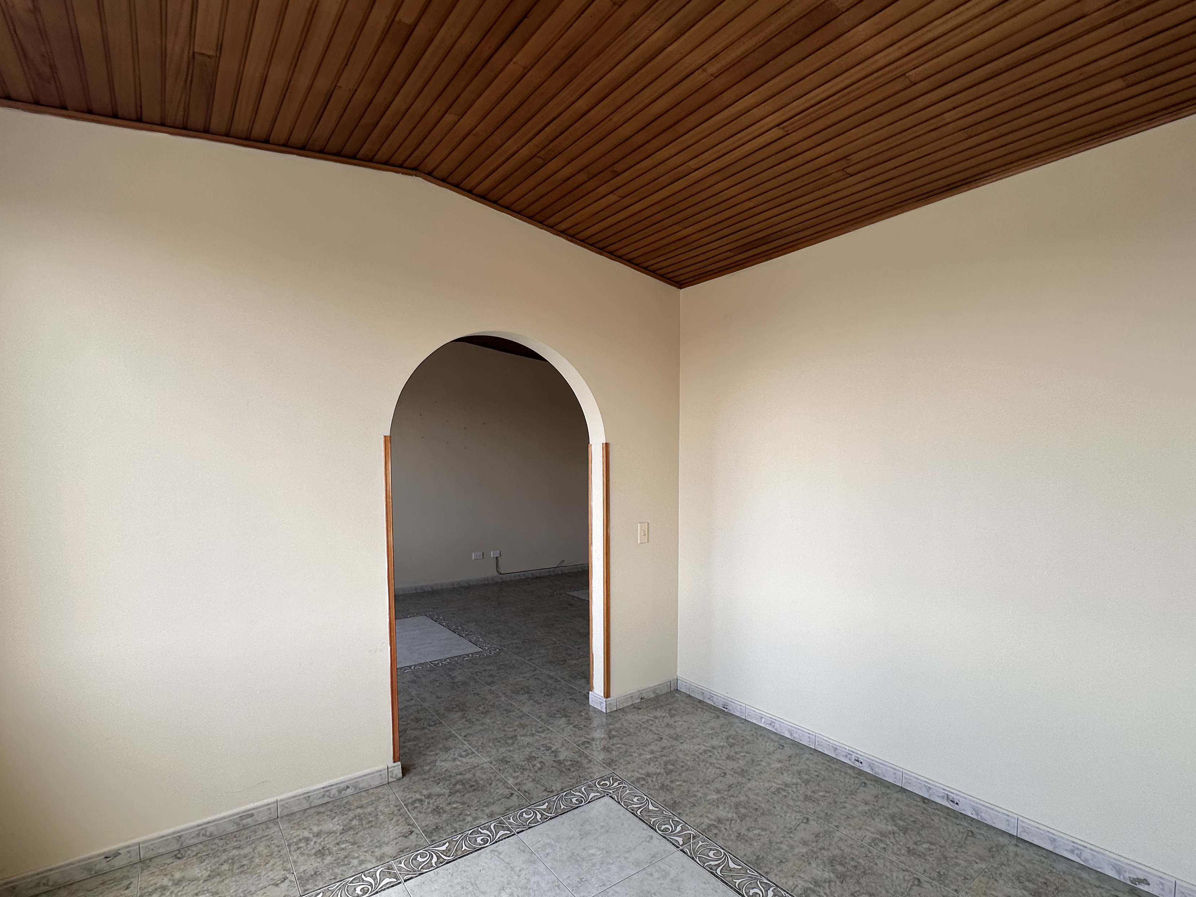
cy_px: 515
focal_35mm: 17
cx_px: 605
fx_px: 587
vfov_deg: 74.3
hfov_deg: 91.0
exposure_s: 1/195
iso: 40
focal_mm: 2.22
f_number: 2.2
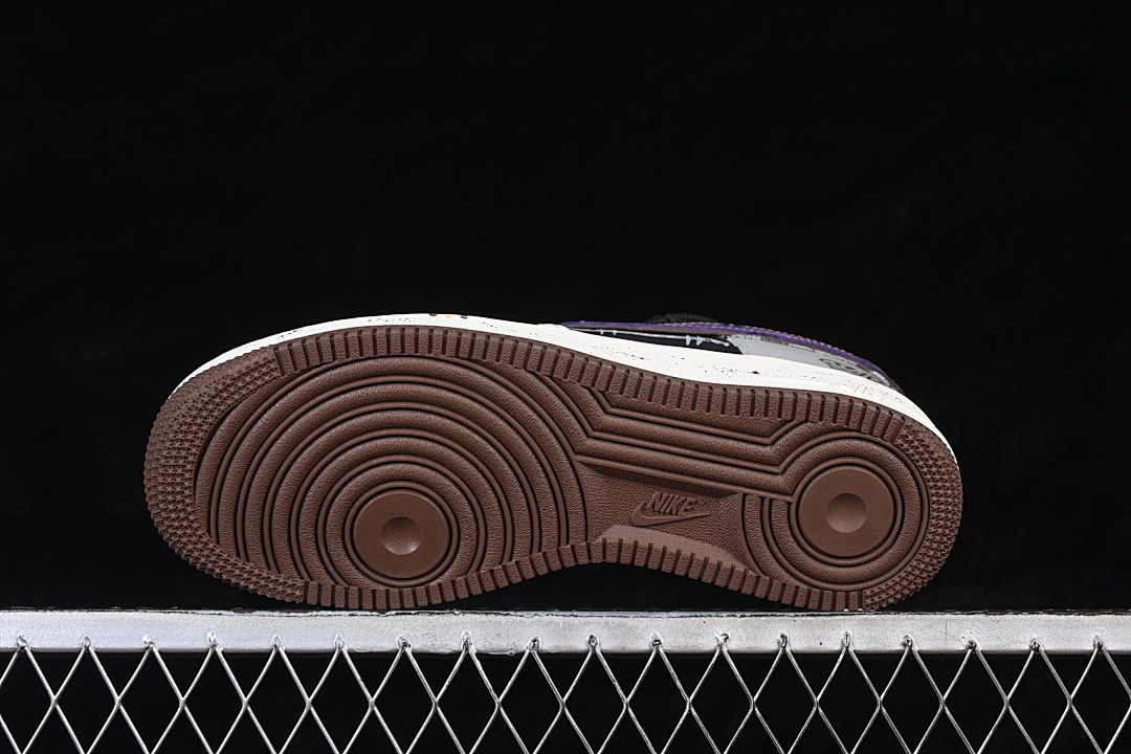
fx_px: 2356
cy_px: 377
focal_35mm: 75
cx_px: 566
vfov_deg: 18.2
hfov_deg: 27.0
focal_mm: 50
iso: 160
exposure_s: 1/60
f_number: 6.3
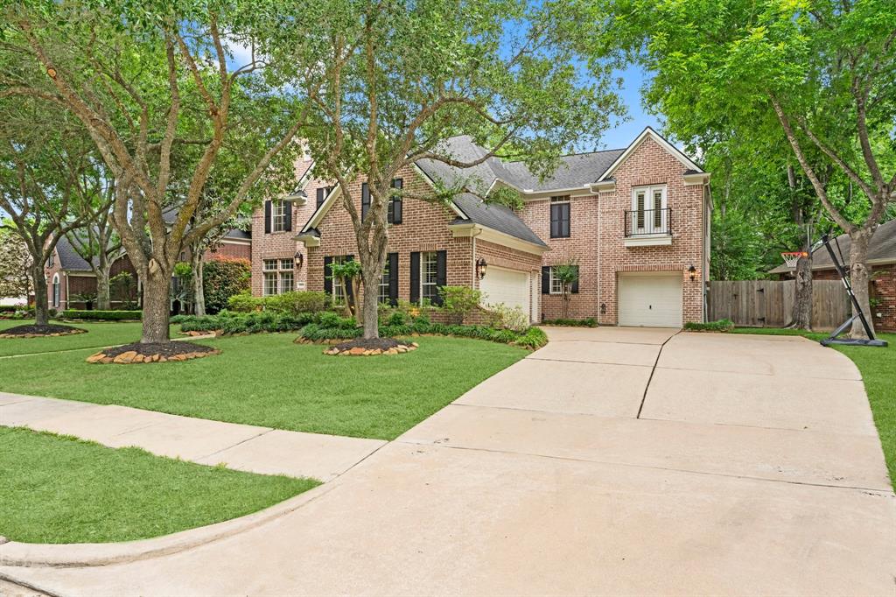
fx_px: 522
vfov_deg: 59.5
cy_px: 298
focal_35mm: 21
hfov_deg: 81.2
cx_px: 448
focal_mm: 21
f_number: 11
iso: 640
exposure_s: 1/50
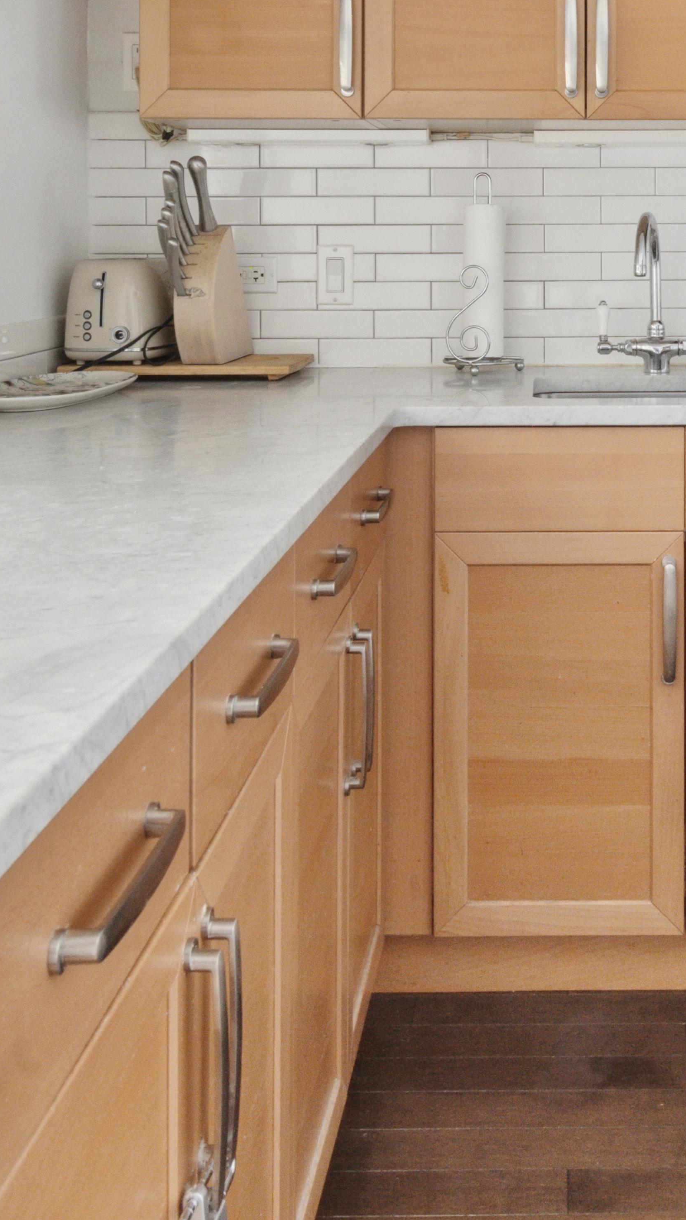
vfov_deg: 44.9
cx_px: 638
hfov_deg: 26.1
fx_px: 1423
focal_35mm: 44
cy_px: 316
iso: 640
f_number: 11
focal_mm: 15
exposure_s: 4
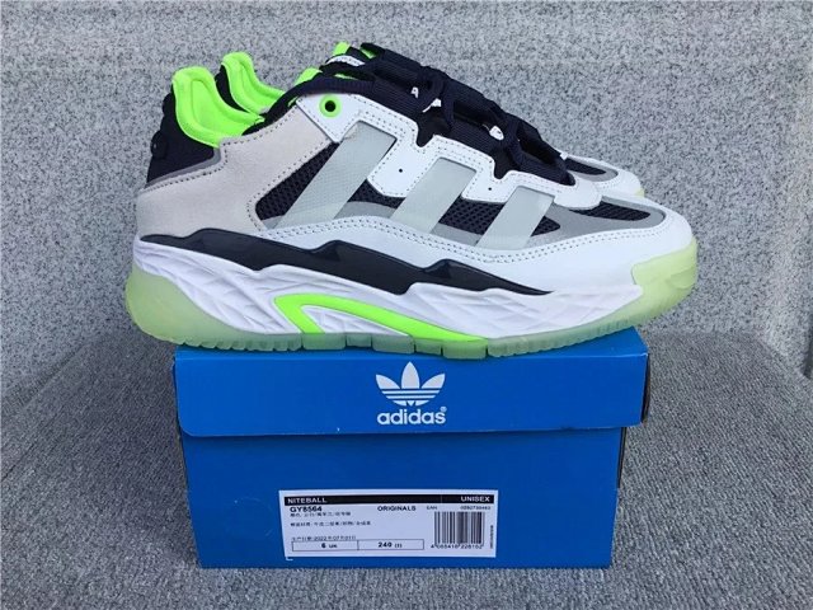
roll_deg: +1.6
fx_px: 728
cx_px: 406
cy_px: 305
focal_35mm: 31
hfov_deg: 58.4
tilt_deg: -20.9
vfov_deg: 45.4
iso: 25
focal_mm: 3.3
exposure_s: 1/479
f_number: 2.4
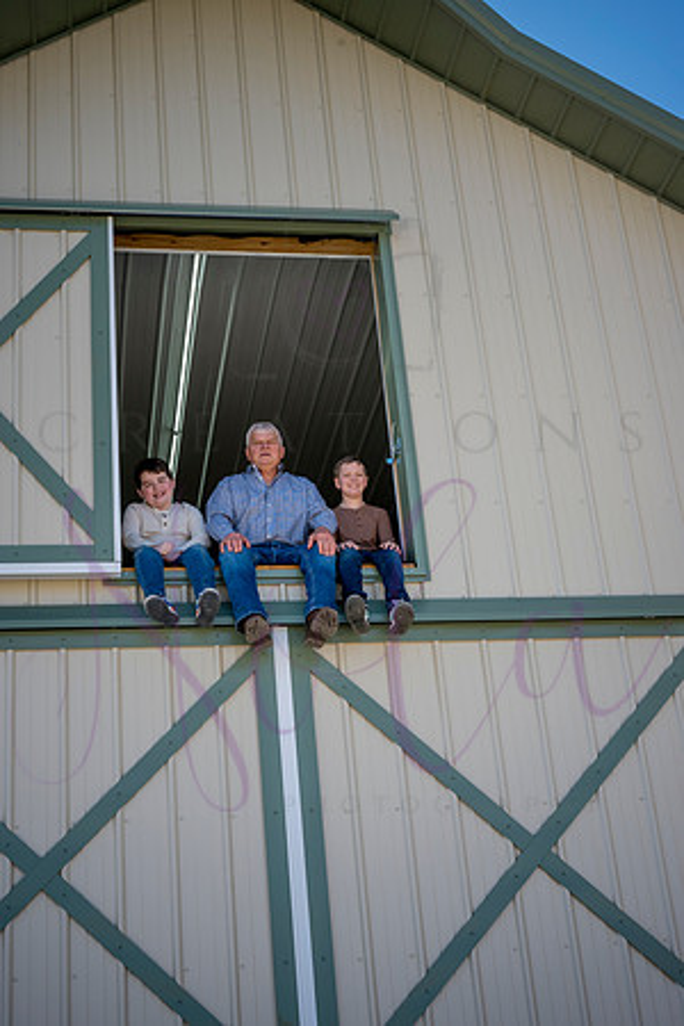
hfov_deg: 26.0
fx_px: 1482
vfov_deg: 38.2
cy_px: 513
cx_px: 342
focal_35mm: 52
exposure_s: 1/320
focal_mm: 52
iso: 400
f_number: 9
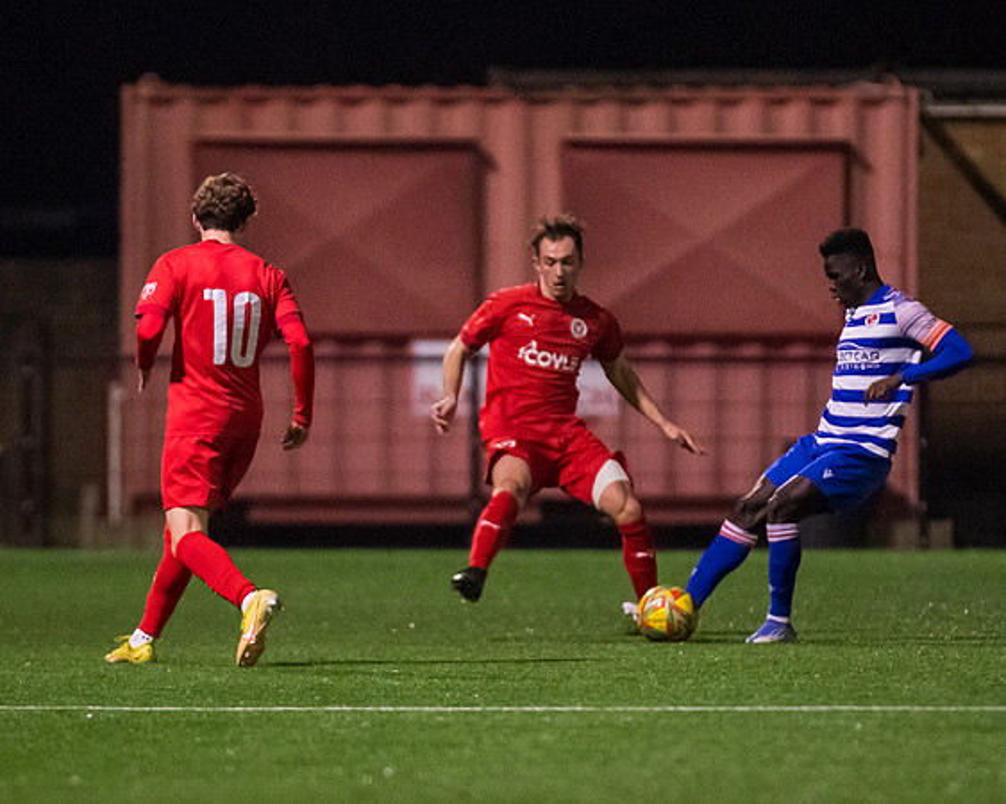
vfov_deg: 2.4
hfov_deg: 3.0
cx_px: 479
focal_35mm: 644
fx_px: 19177
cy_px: 405
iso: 8000
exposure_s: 1/1000
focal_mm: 300
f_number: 2.8
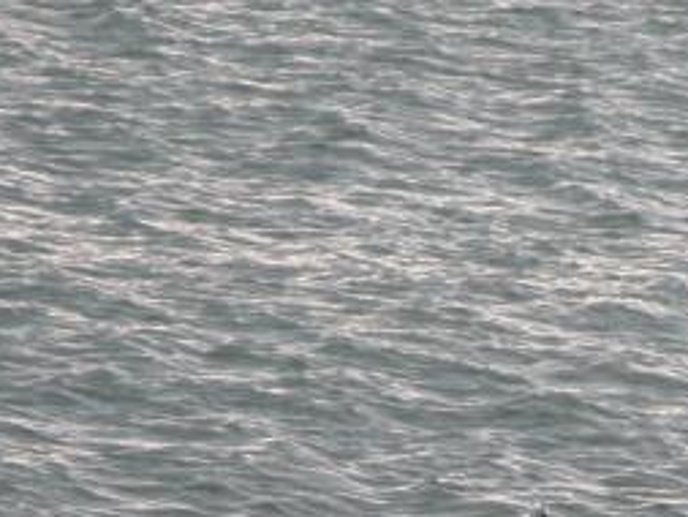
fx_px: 15828
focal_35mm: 796
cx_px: 664
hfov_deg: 2.5
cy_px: 642
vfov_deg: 1.9
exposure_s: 1/67.6
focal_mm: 71.2
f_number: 4.2
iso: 100
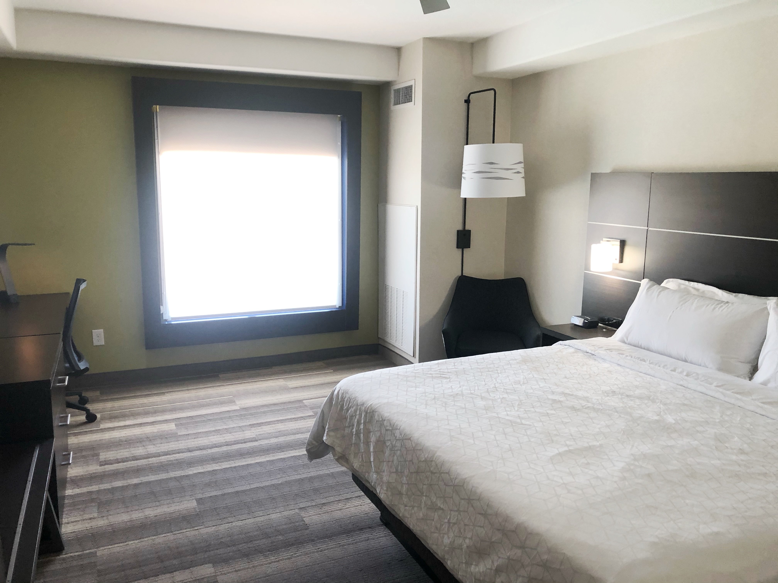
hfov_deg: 63.4
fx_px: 629
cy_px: 292
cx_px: 389
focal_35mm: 28
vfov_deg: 49.7
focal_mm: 3.99
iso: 32
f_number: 1.8
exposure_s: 1/30
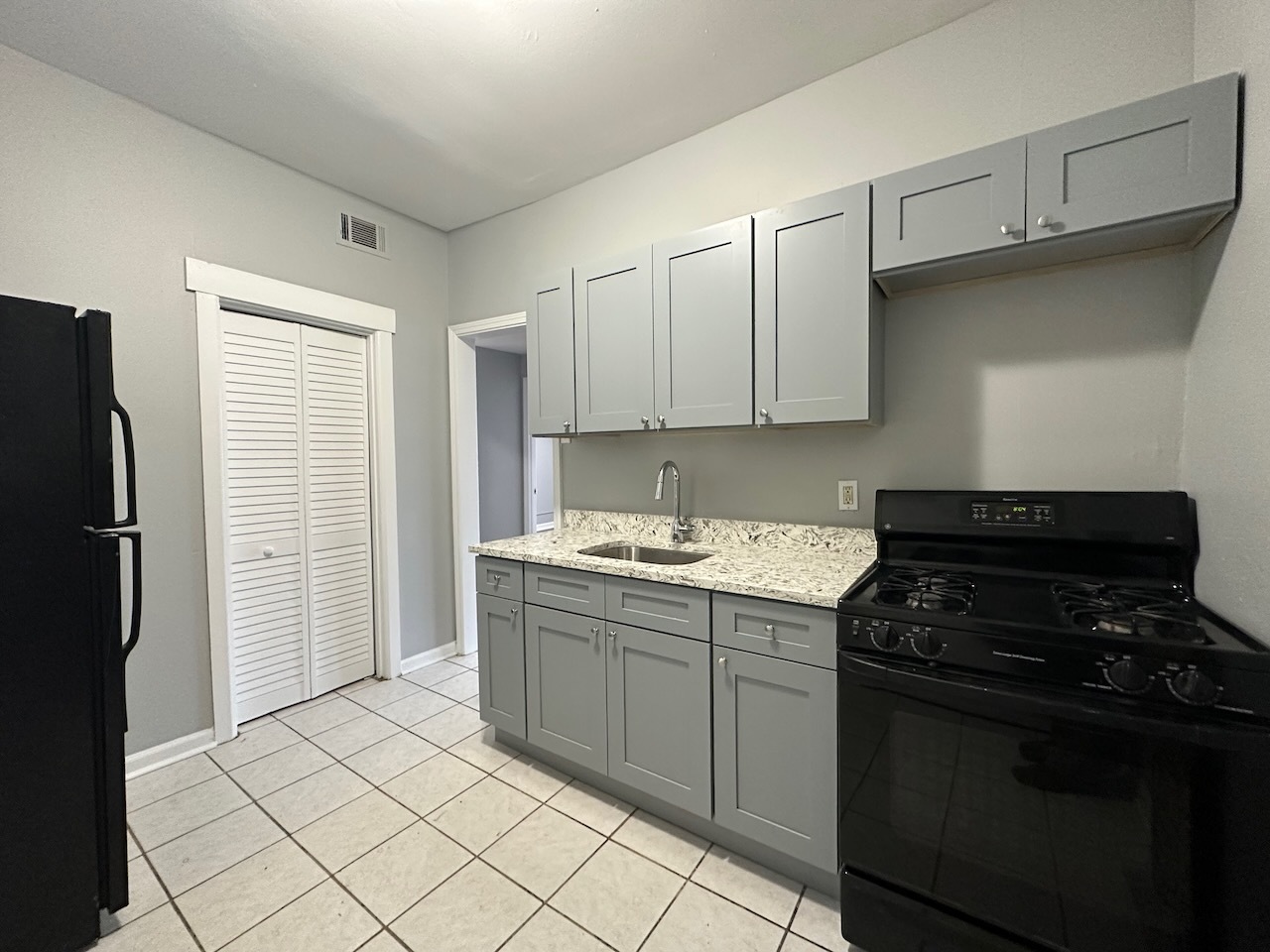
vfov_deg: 85.7
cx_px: 635
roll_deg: +1.1
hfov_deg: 102.1
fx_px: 514
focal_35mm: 14
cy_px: 476
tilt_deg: -3.5
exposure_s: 1/60
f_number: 2.2
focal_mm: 2.22
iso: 640
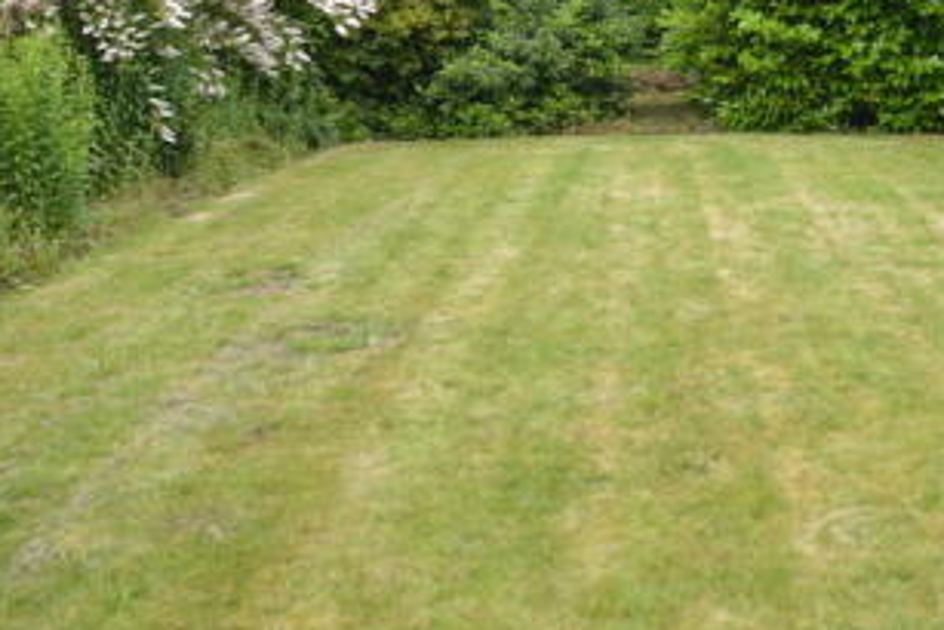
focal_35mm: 64
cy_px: 109
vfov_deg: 21.0
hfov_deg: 30.1
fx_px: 1679
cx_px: 850
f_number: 3.5
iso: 100
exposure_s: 1/200
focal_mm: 20
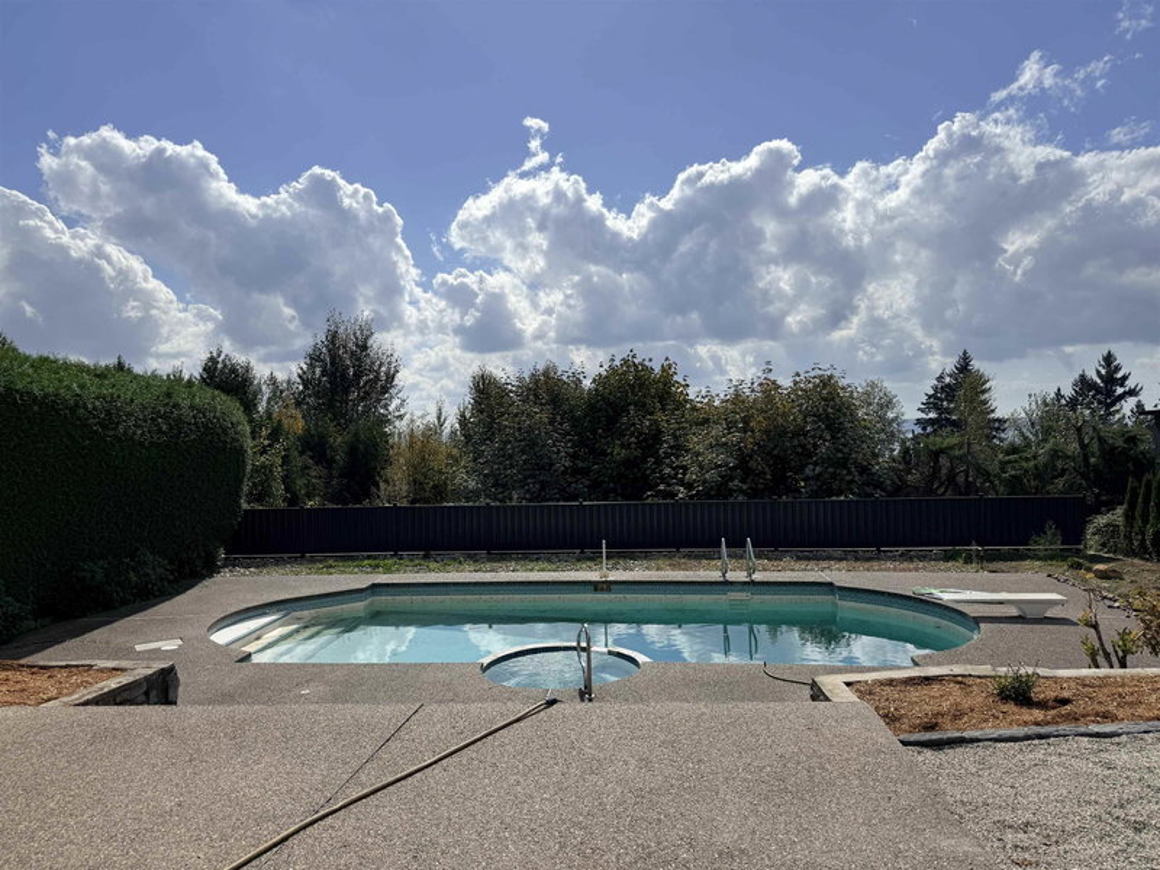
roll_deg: +1.8
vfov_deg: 56.8
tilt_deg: -0.9
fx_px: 804
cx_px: 580
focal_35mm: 24
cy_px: 435
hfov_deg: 71.6
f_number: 1.78
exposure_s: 1/14286
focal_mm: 6.76
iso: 80
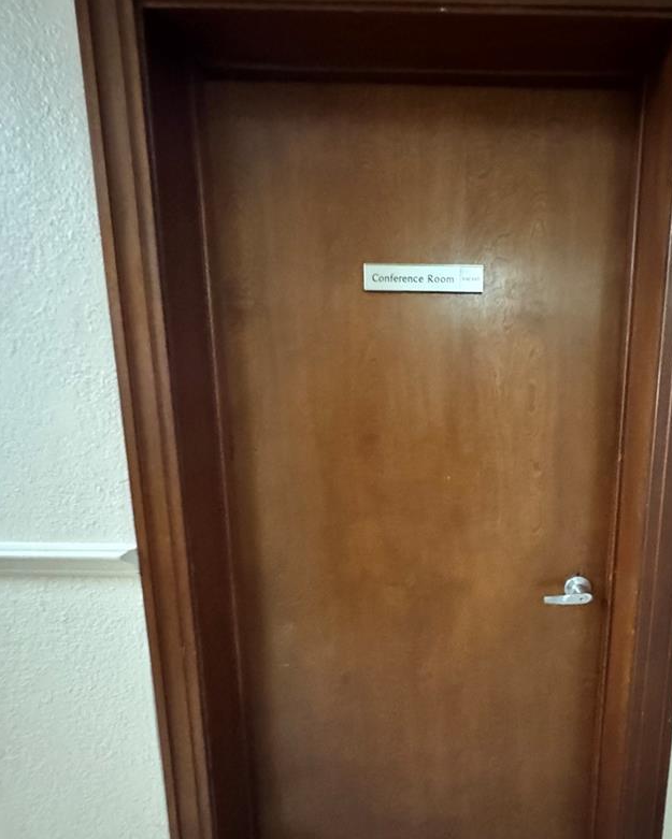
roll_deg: +0.1
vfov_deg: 77.1
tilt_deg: -10.4
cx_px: 463
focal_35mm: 21
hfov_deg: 63.4
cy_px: 487
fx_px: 522
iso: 1600
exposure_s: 1/30
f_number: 2.2
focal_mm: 2.22
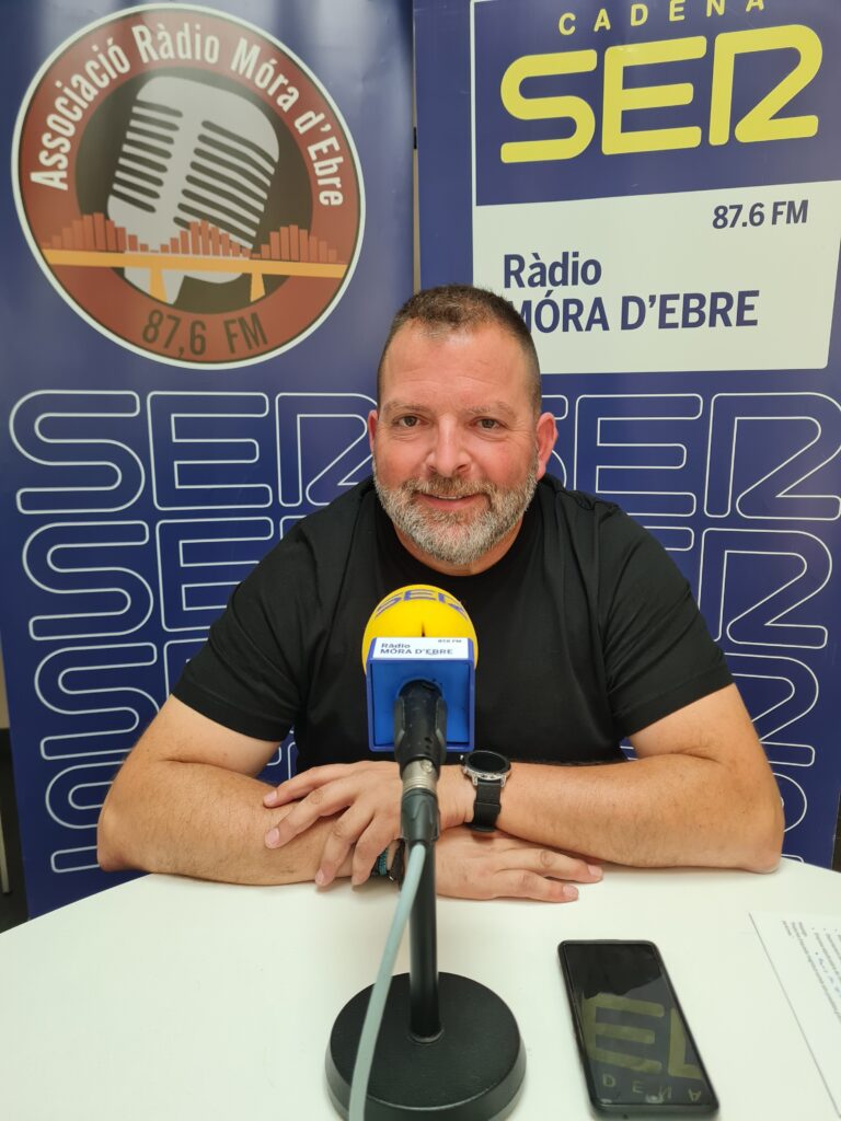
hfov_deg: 53.1
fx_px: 842
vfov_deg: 67.3
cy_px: 560
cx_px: 420
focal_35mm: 26
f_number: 1.8
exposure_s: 1/100
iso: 160
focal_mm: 5.4
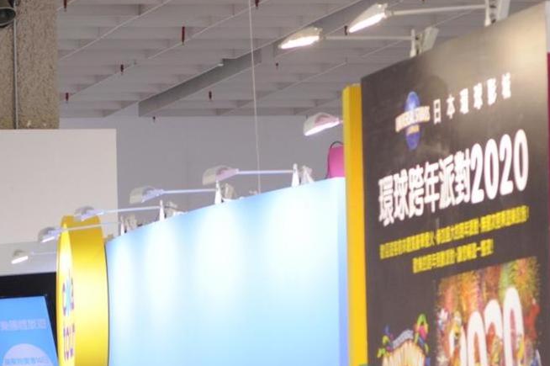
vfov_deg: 4.3
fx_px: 4900
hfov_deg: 6.4
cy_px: 499
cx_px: -195
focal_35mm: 321
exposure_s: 1/125
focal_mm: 105
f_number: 4
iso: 1000
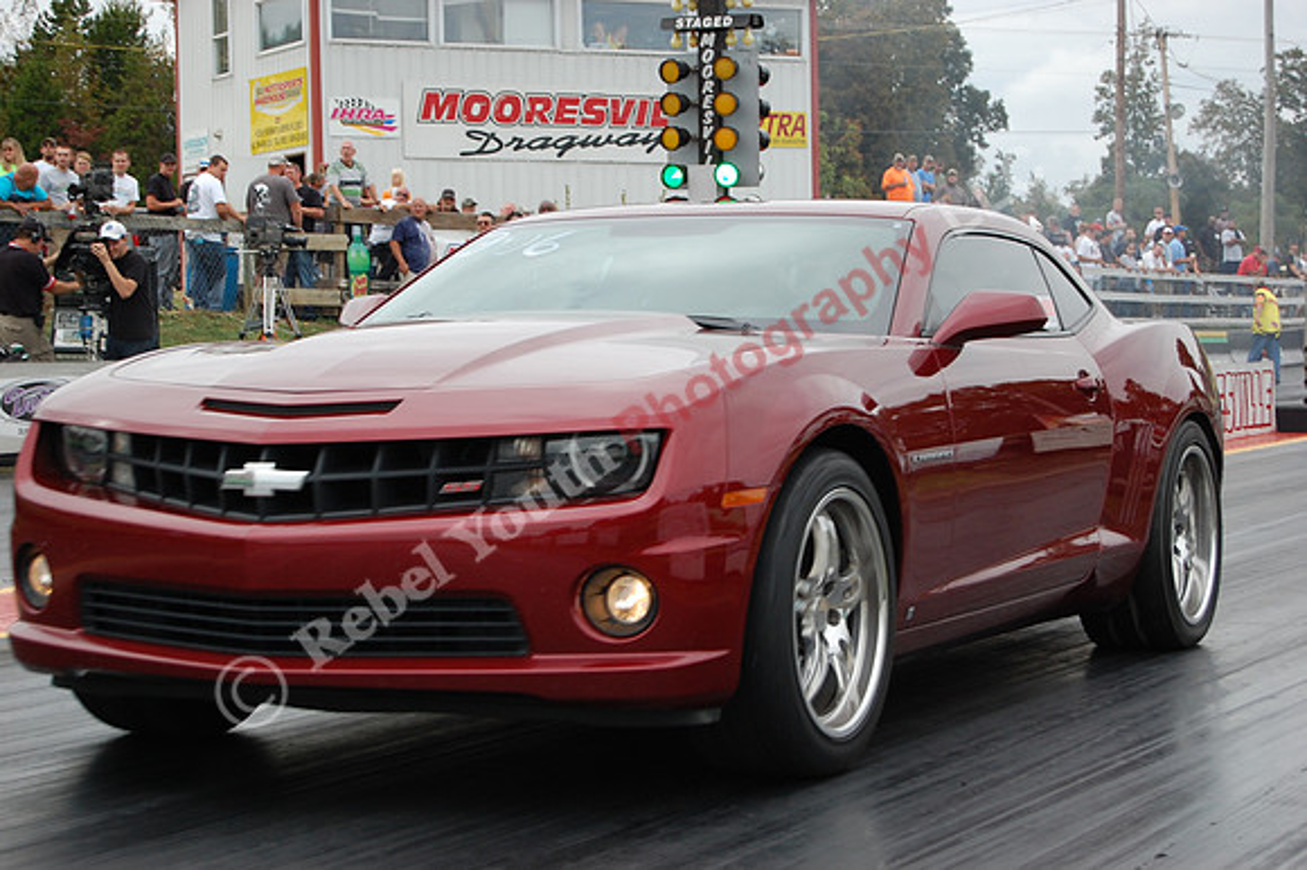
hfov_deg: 24.6
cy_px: 435
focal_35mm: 82
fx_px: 2993
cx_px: 654
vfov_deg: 16.5
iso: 400
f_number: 5.6
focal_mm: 55
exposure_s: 1/640
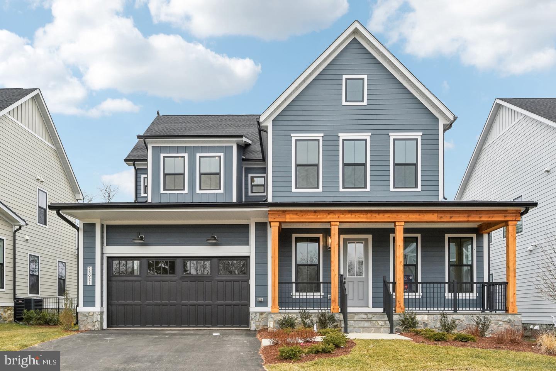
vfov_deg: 49.6
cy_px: 186
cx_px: 278
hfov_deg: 69.4
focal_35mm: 26
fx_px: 402
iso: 400
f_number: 8
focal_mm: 26
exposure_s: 1/250
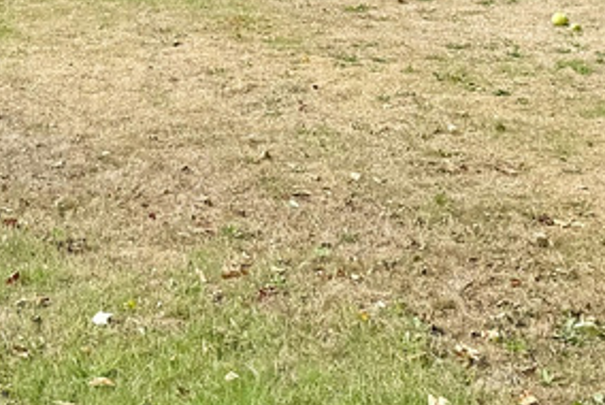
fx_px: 1968
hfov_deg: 17.0
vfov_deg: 10.9
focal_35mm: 117
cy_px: -347
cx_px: -24
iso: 80
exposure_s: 1/4167
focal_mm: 6.76
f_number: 1.78
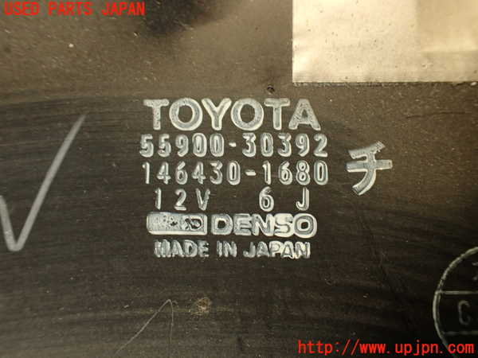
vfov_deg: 44.2
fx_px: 442
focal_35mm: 32
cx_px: 239
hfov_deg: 56.8
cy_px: 179
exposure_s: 1/30
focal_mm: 5.79
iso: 250
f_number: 2.4
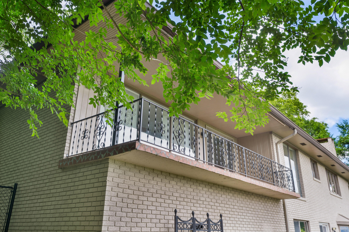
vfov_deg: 45.0
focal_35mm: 29
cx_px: 174
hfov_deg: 63.7
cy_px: 116
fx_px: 281
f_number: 7.1
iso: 320
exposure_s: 1/60
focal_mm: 29
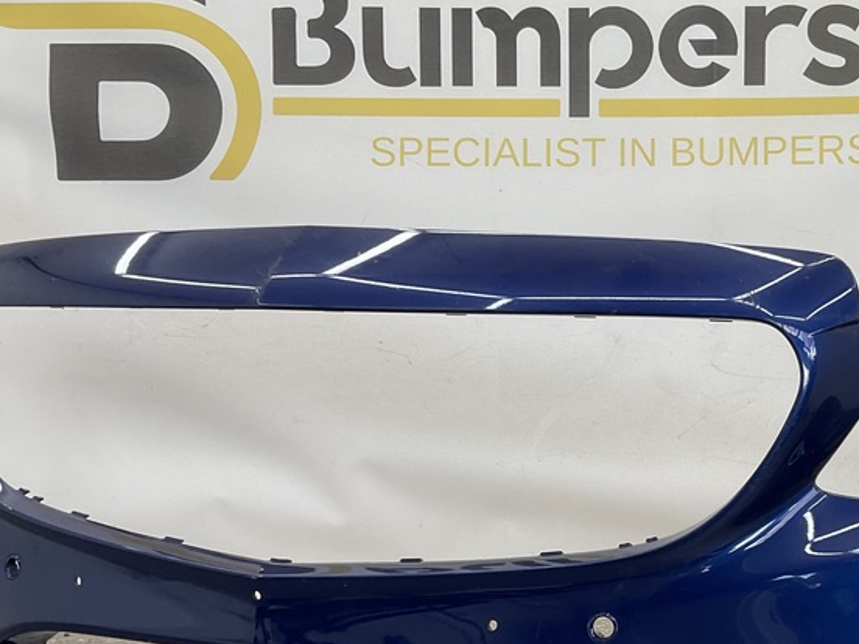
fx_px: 1315
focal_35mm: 53
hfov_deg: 35.5
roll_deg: -2.5
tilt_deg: -7.3
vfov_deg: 27.2
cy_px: 471
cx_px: 630
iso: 20
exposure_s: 1/120
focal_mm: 3
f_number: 1.8
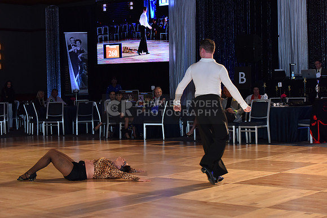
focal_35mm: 70
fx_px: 636
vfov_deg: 19.5
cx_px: 164
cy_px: 109
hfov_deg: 28.8
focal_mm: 70
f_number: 5
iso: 2000
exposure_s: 1/250
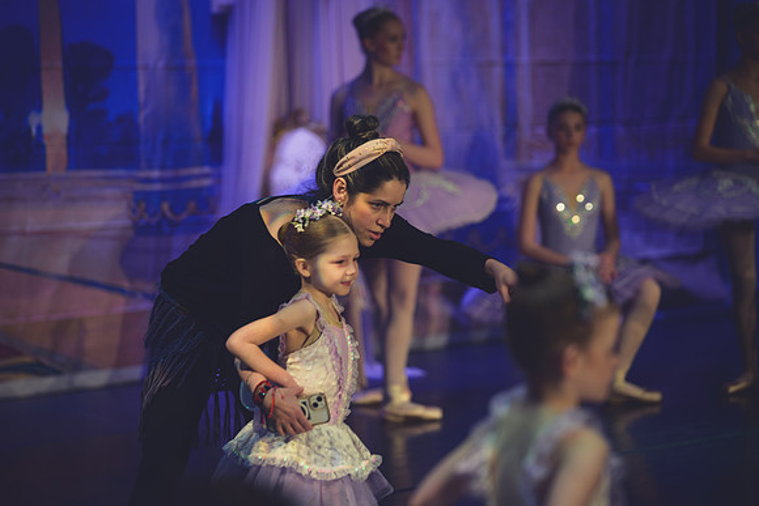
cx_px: 380
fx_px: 2847
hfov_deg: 15.2
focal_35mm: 135
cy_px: 253
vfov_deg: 10.2
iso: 900
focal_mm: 135
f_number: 2.8
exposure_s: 1/320
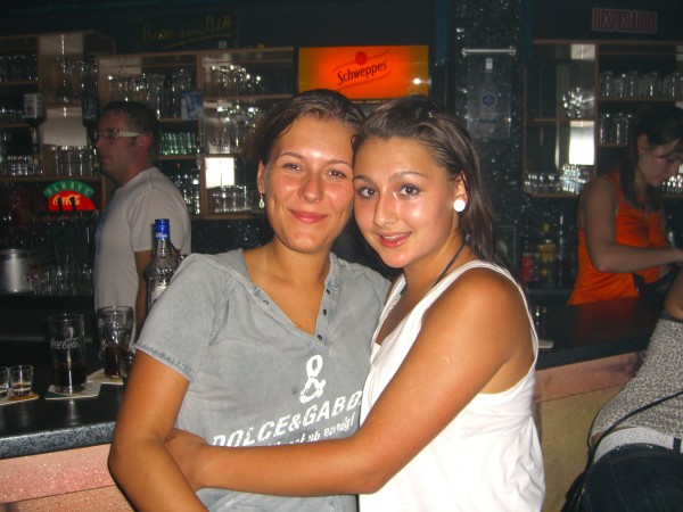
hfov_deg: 49.0
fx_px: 750
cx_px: 342
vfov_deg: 37.7
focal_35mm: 38
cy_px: 256
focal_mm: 7.9
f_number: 2.8
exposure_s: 1/60
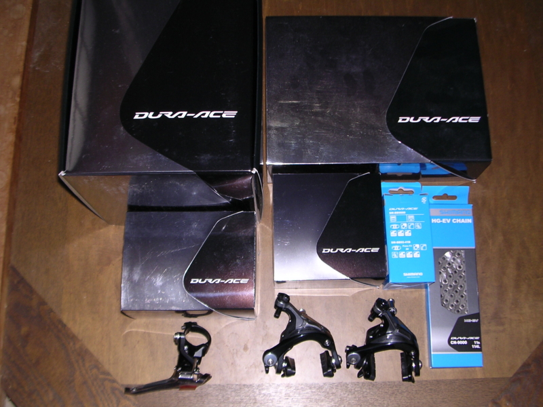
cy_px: 204
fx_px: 596
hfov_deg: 49.0
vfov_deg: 37.7
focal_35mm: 38
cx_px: 272
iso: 100
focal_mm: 5.8
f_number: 2.8
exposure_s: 1/60.1
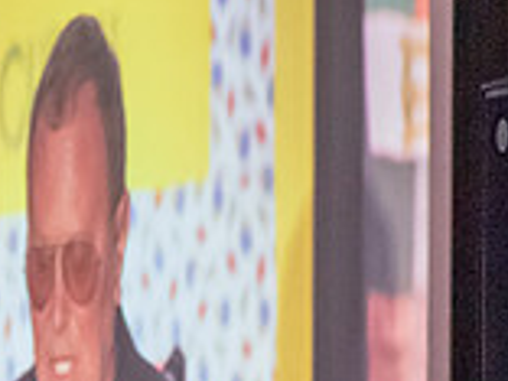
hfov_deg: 2.3
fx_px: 12562
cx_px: 163
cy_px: 591
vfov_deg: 1.7
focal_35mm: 856
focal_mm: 160
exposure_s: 1/200
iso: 12800
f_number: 5
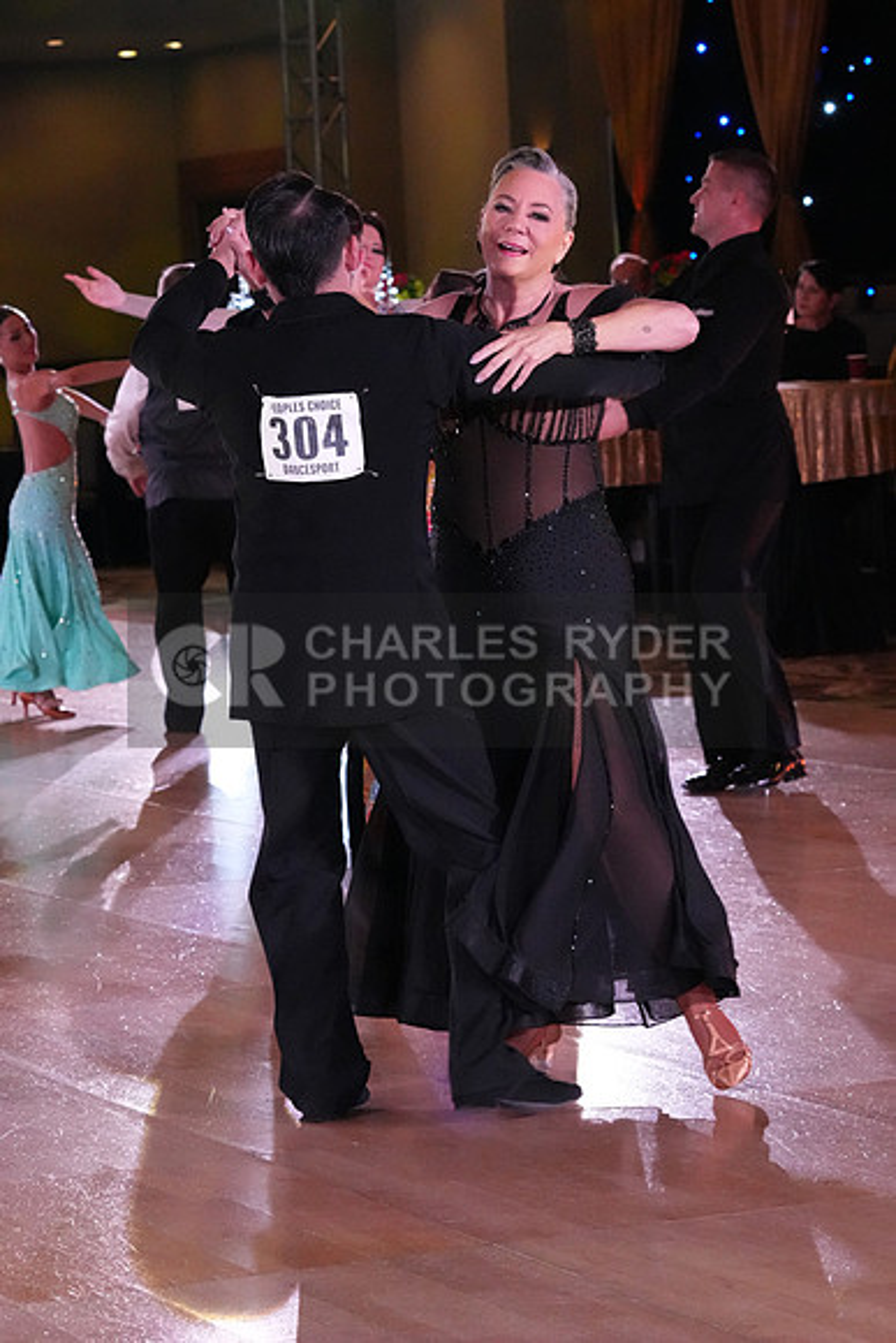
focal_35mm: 129
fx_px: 4813
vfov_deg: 15.9
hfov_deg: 10.6
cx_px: 448
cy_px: 672
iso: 10000
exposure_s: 1/400
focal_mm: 86
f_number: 7.1
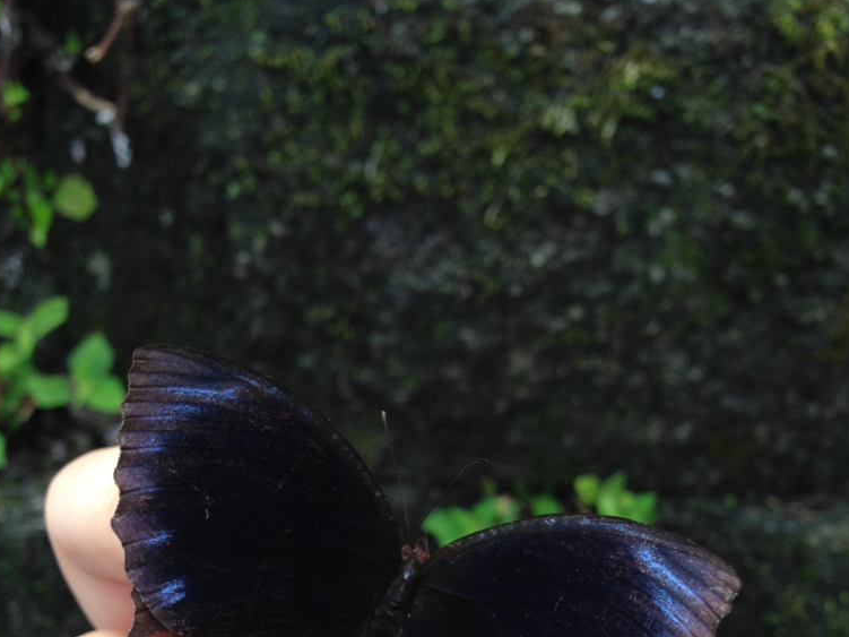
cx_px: 421
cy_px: 511
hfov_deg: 42.1
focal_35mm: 45
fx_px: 1104
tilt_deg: -30.0
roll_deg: -2.0
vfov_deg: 31.3
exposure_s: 1/250
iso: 50
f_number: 2.4
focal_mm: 4.12
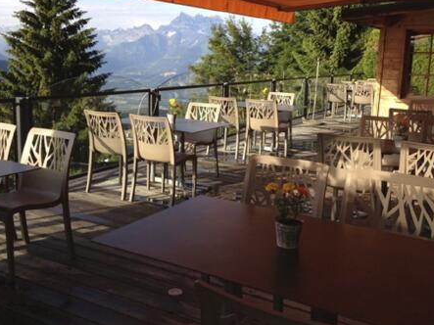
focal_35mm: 41
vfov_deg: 35.0
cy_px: 129
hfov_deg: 45.8
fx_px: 514
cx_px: 212
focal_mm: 4.12
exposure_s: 1/536
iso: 50
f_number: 2.4
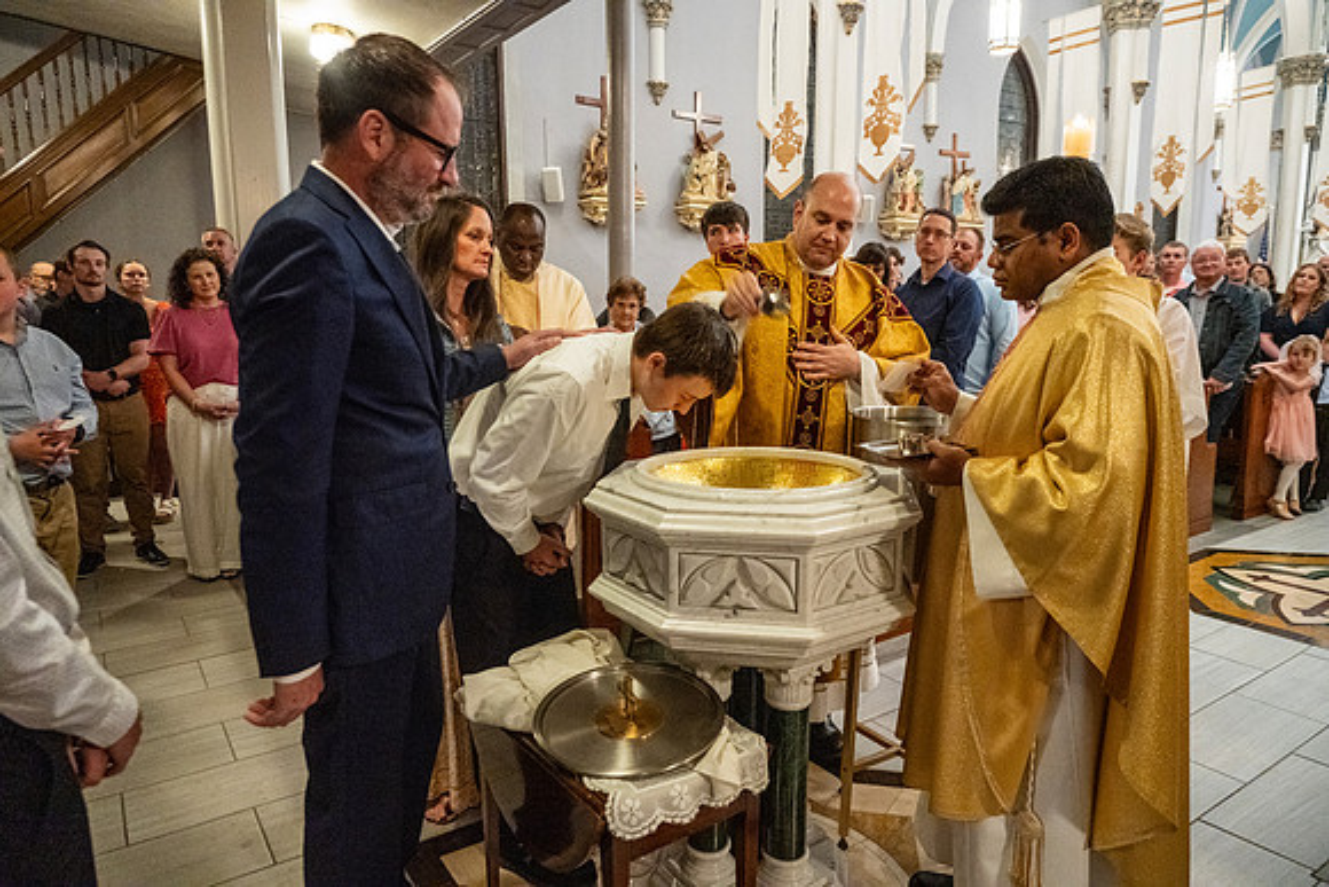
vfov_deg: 53.2
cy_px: 444
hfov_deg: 73.7
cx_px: 664
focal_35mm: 24
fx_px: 886
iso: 5000
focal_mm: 24
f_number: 4.5
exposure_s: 1/60
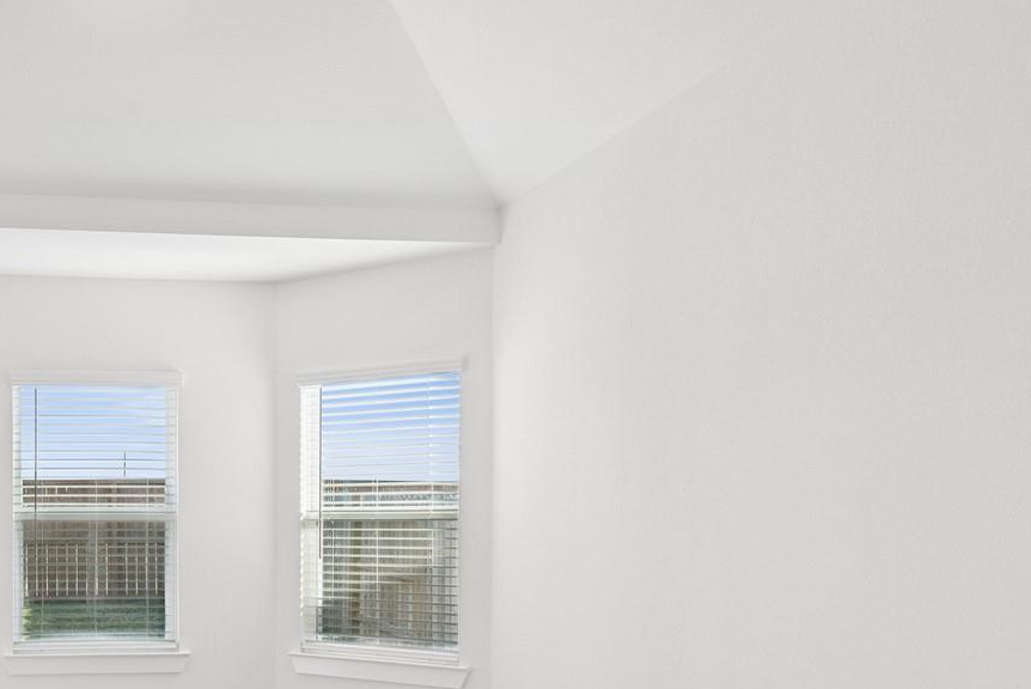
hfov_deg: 46.7
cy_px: 535
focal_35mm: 38
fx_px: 1089
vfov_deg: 34.2
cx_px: 146
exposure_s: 1/13
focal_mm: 16
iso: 160
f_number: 9
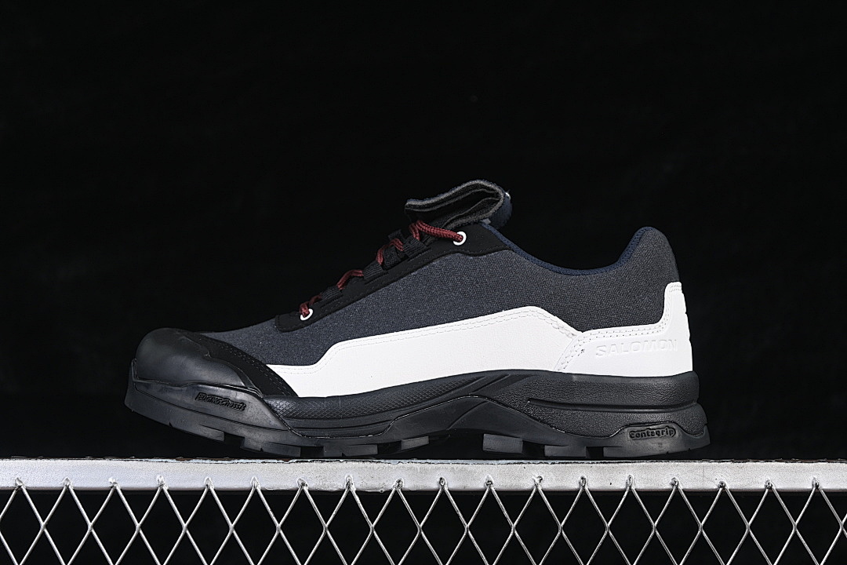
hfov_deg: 27.0
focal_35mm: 75
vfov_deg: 18.2
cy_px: 282
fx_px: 1764
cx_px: 424
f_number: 6.3
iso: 160
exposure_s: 1/50
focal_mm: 50
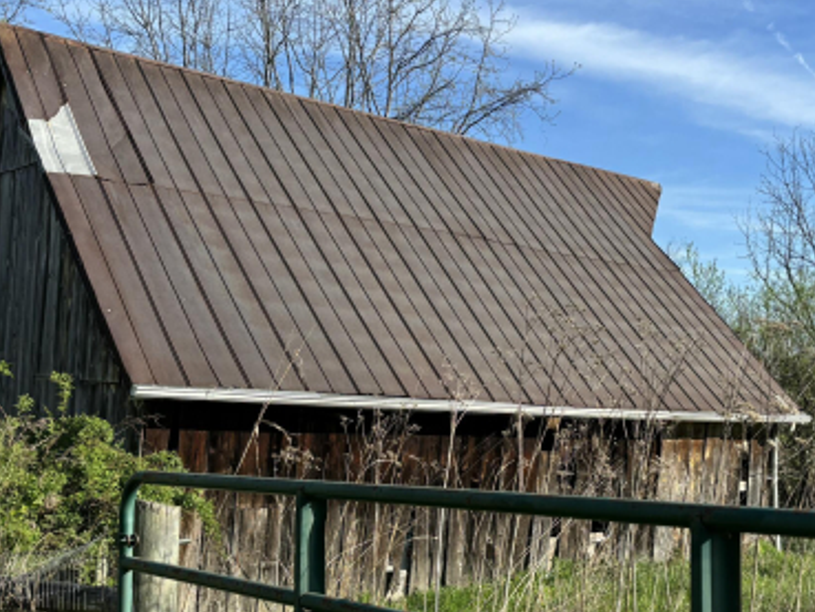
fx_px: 1107
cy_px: 395
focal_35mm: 47
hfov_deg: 40.0
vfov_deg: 30.7
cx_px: 527
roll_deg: -3.1
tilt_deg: -0.3
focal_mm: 5.96
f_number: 1.6
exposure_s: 1/2105
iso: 50
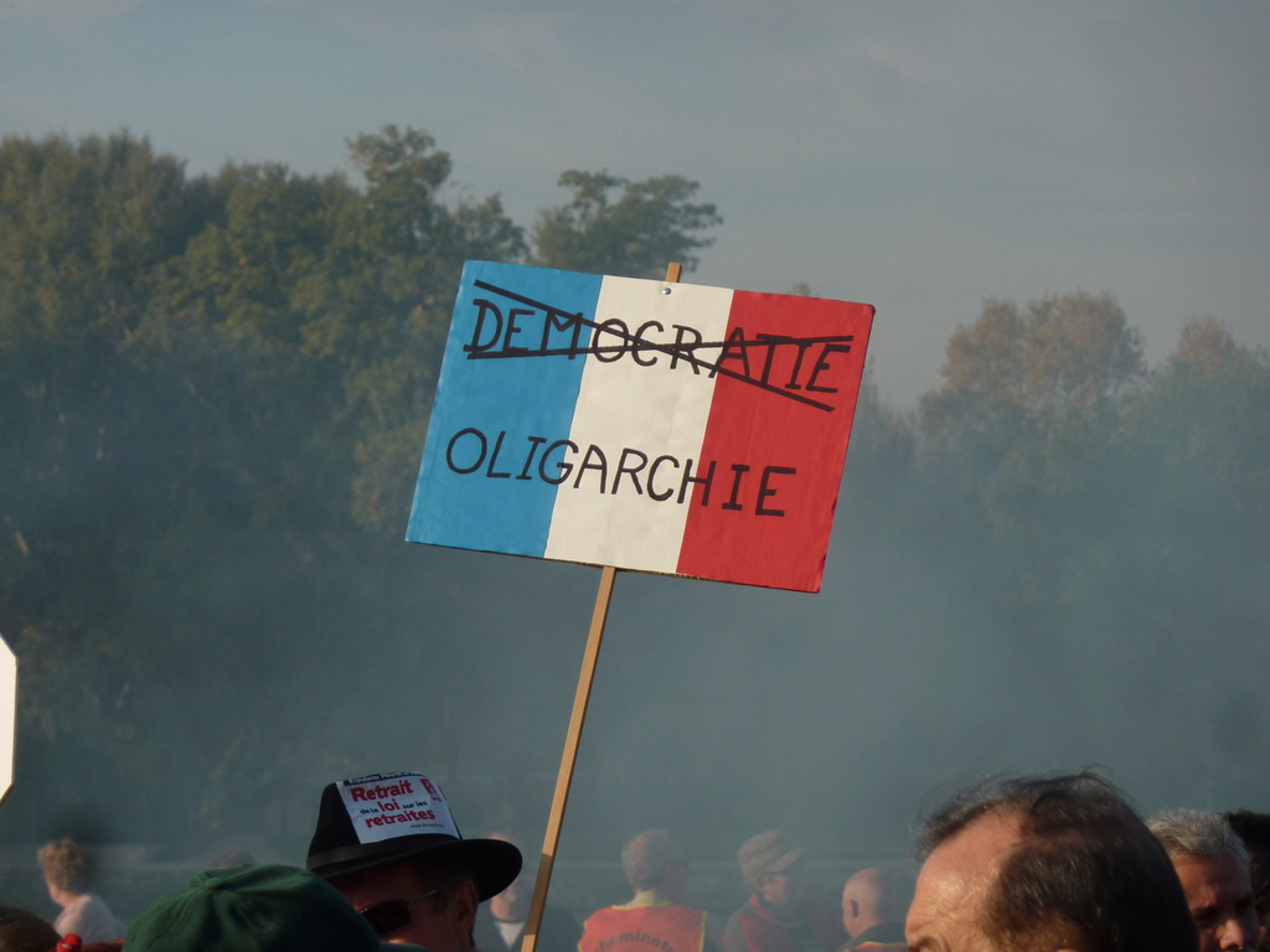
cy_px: 476
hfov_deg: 9.4
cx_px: 635
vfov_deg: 7.1
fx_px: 7705
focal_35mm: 210
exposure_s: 1/500
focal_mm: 34.4
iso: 80
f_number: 5
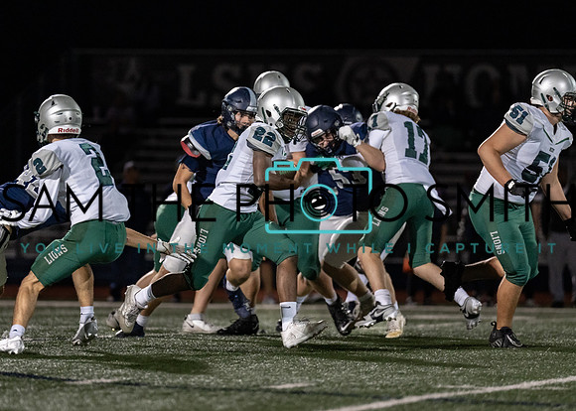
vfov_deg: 5.1
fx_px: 4601
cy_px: 194
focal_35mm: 281
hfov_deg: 7.2
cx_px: 258
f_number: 2.8
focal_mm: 200
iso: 2500
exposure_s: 1/1000
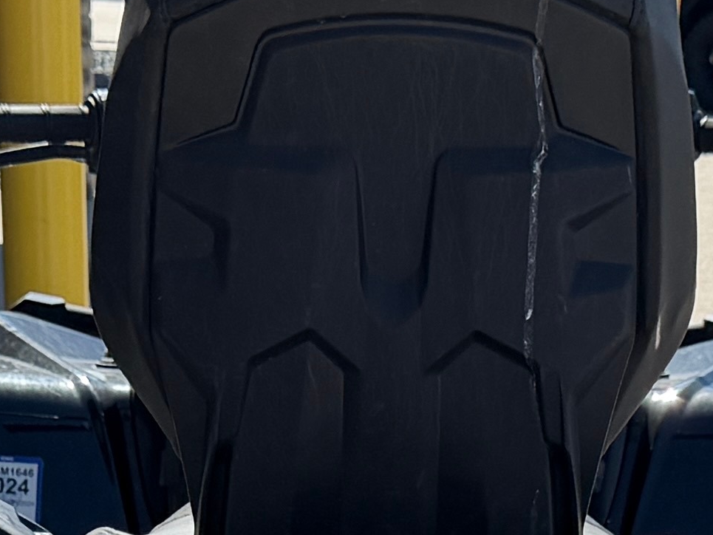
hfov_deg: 13.9
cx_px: 304
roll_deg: -0.3
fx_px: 2925
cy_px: 1054
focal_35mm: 142
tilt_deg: -21.4
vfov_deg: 9.8
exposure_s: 1/2907
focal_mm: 6.76
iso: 80
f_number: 1.78
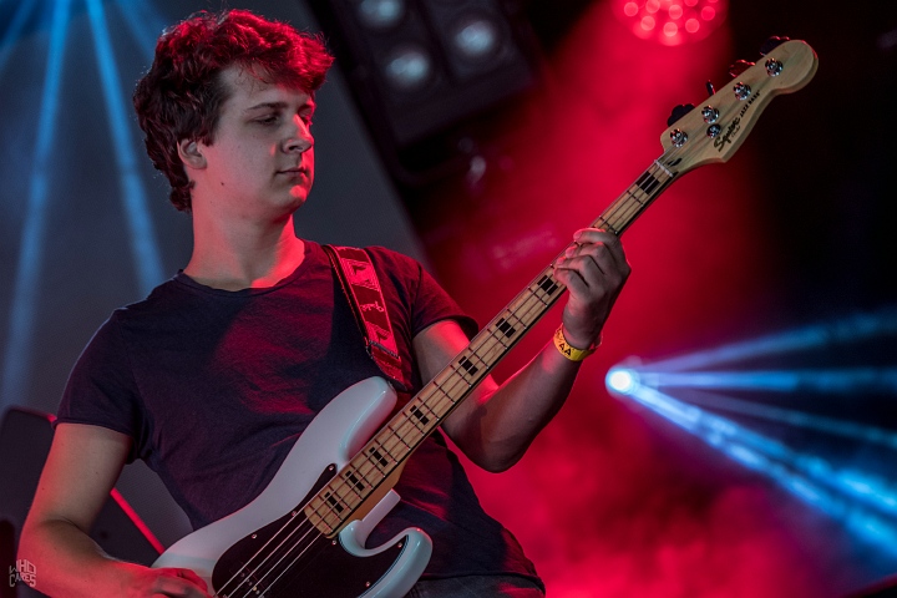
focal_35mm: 180
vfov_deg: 7.6
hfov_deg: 11.4
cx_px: 448
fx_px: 4485
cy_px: 299
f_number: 2.8
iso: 500
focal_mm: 120
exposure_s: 1/100
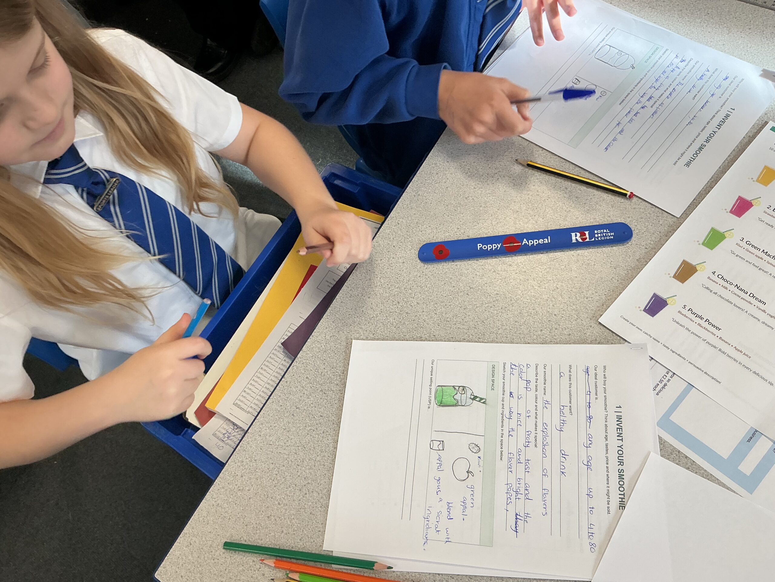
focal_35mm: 29
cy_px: 291
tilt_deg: -61.0
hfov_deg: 61.7
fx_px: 649
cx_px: 388
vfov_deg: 48.2
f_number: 1.8
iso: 50
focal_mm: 3
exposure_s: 1/120
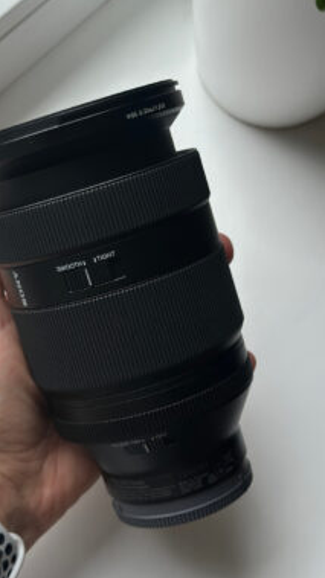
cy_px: 268
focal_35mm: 58
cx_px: 105
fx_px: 889
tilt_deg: -63.8
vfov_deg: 36.0
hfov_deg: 20.6
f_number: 1.78
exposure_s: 1/574
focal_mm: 6.86
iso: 80
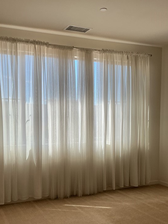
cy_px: 136
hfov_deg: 35.1
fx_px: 265
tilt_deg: -3.5
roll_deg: -0.1
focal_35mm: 41
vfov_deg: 45.5
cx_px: 81
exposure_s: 1/223
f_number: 1.8
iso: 20
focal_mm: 3
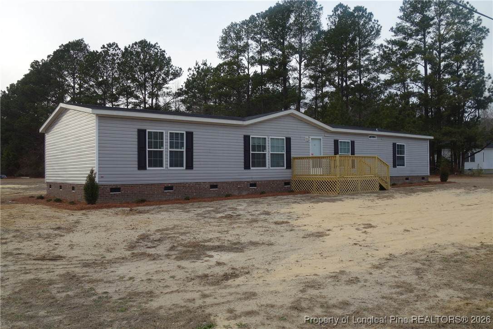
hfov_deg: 58.7
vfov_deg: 41.1
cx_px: 246
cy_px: 164
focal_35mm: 32
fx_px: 438
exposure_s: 1/200
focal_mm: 12.03
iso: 125
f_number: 5.6
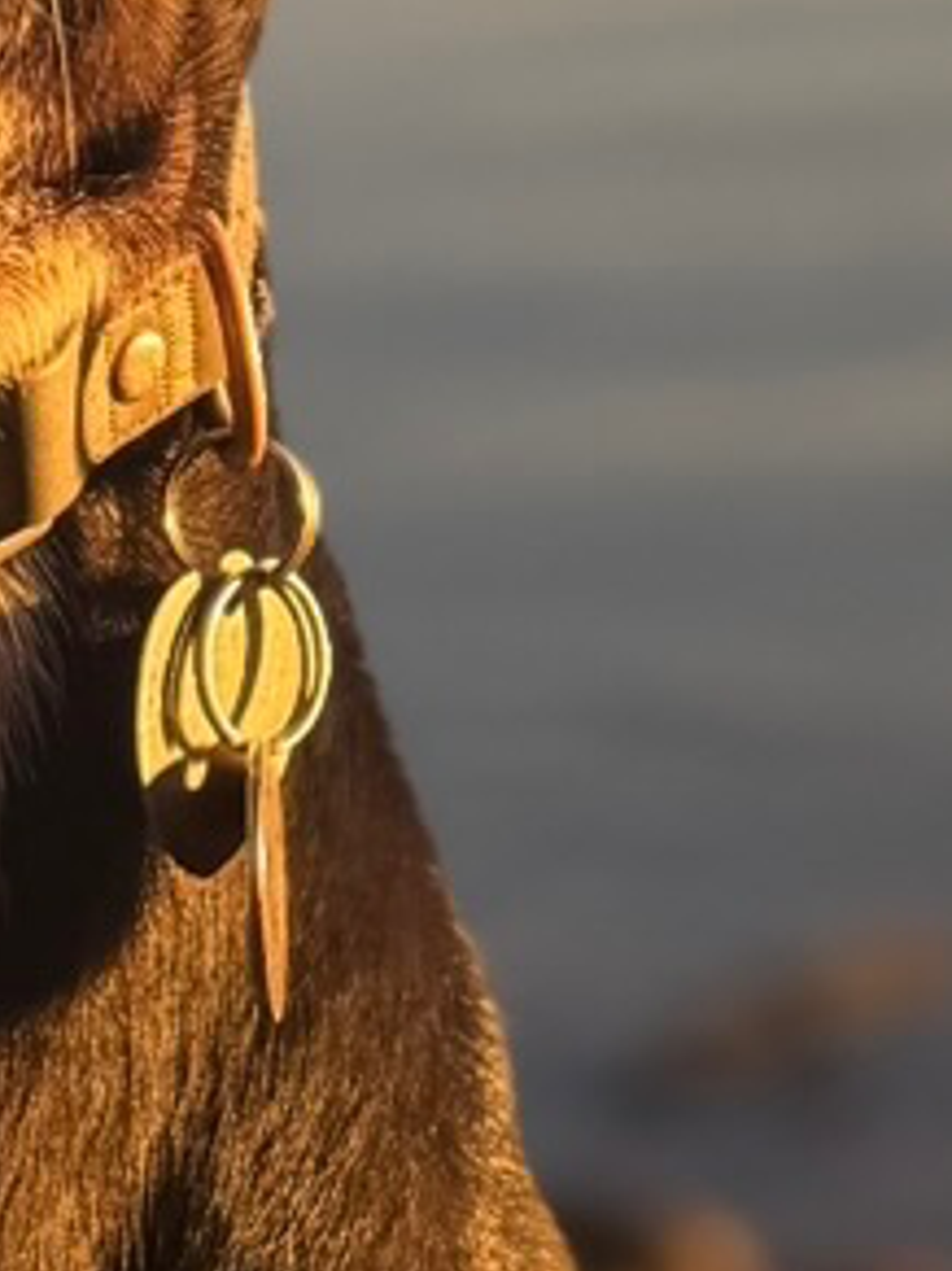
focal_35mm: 169
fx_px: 6202
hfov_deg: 8.8
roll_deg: +6.0
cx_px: 454
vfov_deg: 11.7
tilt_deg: -8.0
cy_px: 336
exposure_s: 1/433
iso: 80
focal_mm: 6.76
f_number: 1.78
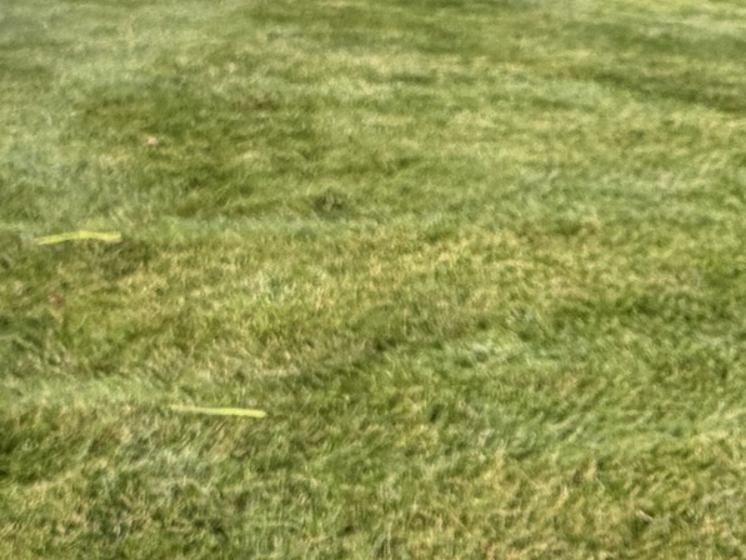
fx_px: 1552
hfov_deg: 26.6
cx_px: 585
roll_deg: +0.4
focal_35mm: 72
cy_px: 41
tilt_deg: -9.4
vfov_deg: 20.0
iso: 40
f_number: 2.2
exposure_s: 1/210
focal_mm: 2.22
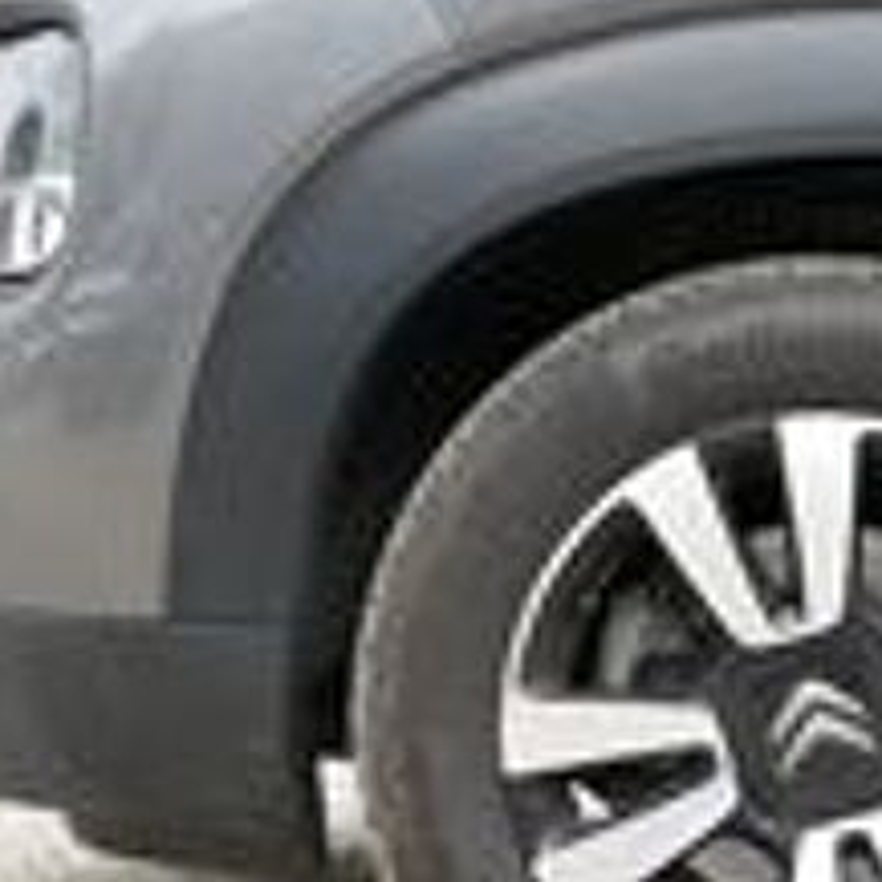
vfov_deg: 12.5
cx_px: 833
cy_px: 620
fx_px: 4007
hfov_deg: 12.4
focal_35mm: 139
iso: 125
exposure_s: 1/125
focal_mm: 26.91
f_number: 3.7
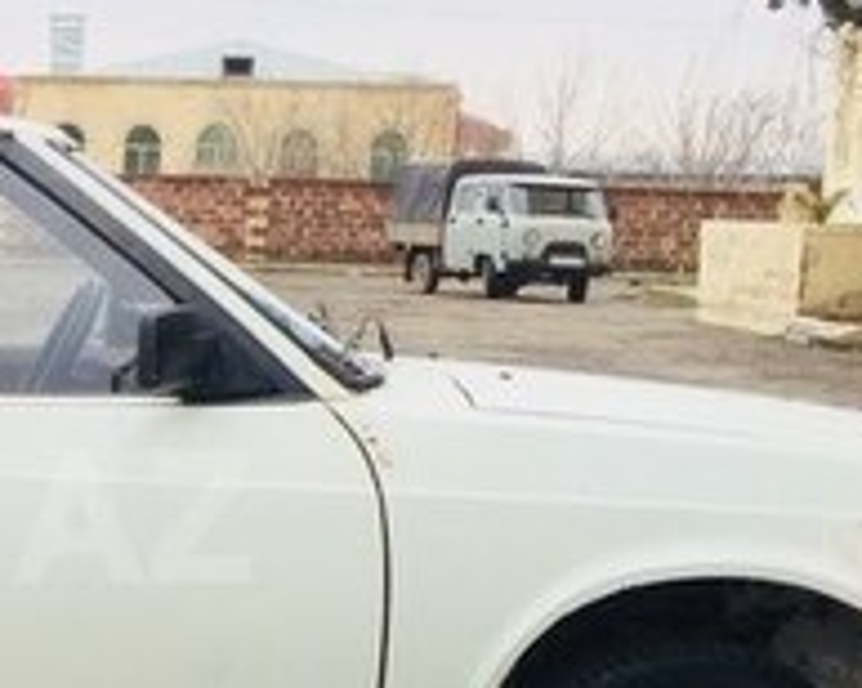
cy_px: 516
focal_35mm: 97
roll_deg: -1.0
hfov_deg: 18.6
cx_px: -205
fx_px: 2472
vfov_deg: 15.8
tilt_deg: -8.1
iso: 32
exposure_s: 1/432
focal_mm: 4.15
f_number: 2.2
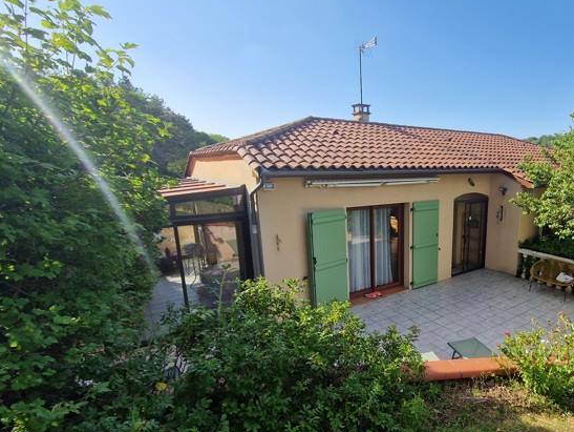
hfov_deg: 79.7
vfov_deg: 68.6
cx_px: 412
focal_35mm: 19
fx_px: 315
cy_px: 239
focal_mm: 2.2
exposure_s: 1/1676
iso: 50
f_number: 2.2
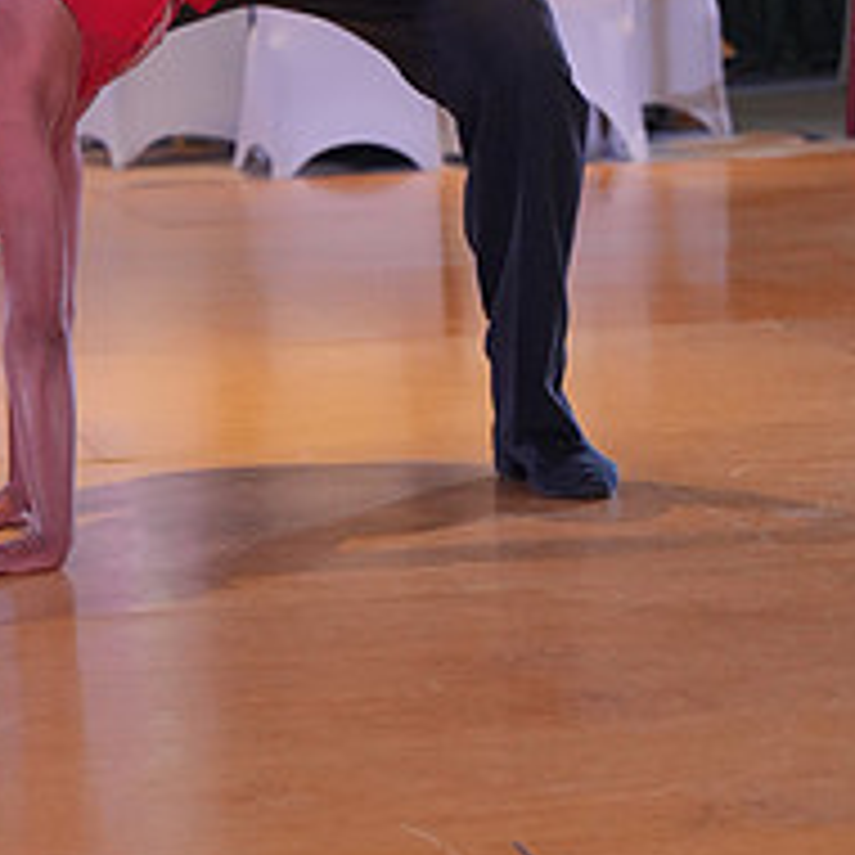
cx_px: 83
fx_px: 4778
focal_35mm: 171
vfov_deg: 10.0
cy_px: -302
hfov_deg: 10.2
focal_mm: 66
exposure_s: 1/400
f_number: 4
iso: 3200
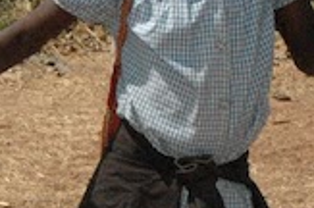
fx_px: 1989
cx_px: -94
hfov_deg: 8.9
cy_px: 160
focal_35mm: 228
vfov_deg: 6.0
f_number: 22
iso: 1600
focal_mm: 31
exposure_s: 1/500
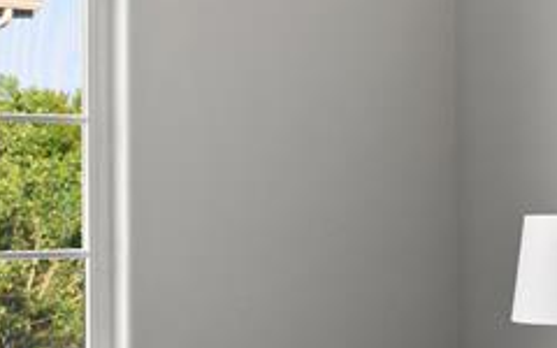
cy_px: 322
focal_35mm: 141
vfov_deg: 9.3
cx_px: 680
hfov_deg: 14.3
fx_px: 2140
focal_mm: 35
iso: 160
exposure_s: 1/2
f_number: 8
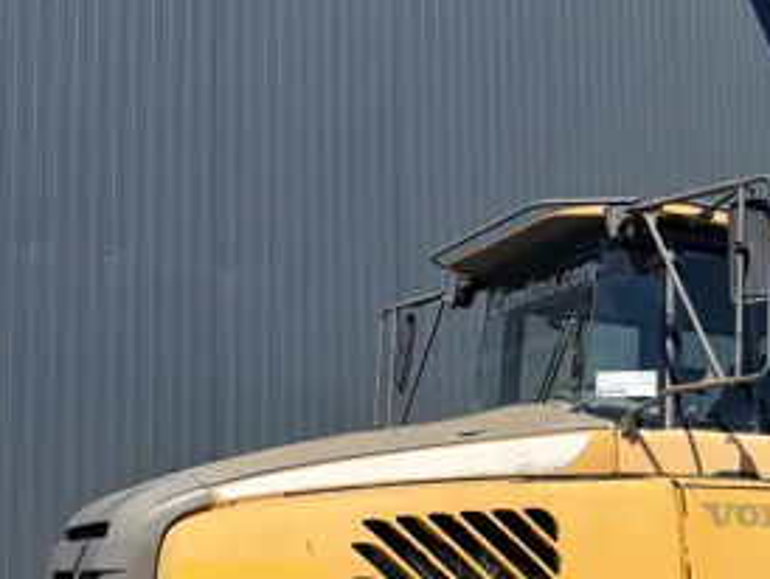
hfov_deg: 32.1
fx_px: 1247
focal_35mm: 56
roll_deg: +1.7
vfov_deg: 25.5
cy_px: 489
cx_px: 733
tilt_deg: +5.3
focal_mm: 6.76
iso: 80
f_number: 1.78
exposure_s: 1/4975
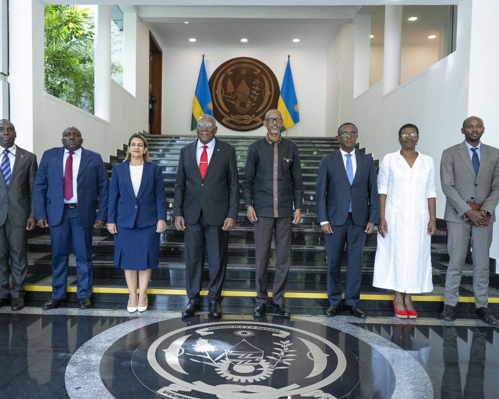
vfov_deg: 50.0
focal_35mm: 29
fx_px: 428
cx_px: 222
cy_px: 200
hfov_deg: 60.3
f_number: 3.2
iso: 1000
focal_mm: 24
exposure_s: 1/200
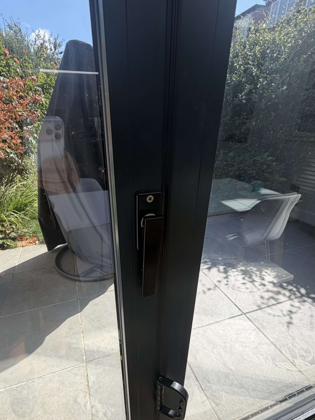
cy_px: 237
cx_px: 140
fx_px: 218
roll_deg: +0.4
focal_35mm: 18
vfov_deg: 87.3
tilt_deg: -27.4
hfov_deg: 71.4
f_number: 2.2
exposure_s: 1/644
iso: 40
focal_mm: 2.22
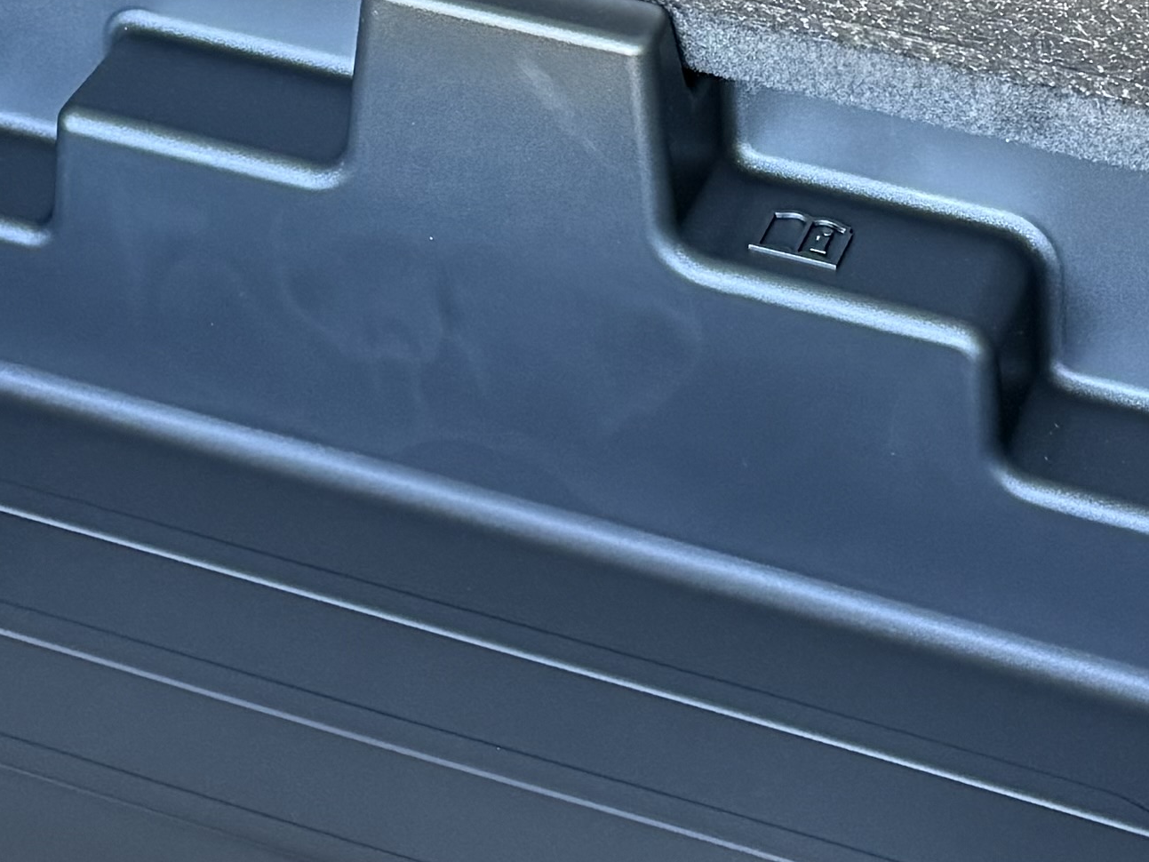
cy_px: 57
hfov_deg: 18.5
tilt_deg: -36.9
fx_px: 3519
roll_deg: +0.9
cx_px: 546
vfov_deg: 13.8
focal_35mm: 106
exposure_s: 1/60
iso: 320
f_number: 1.78
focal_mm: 6.76
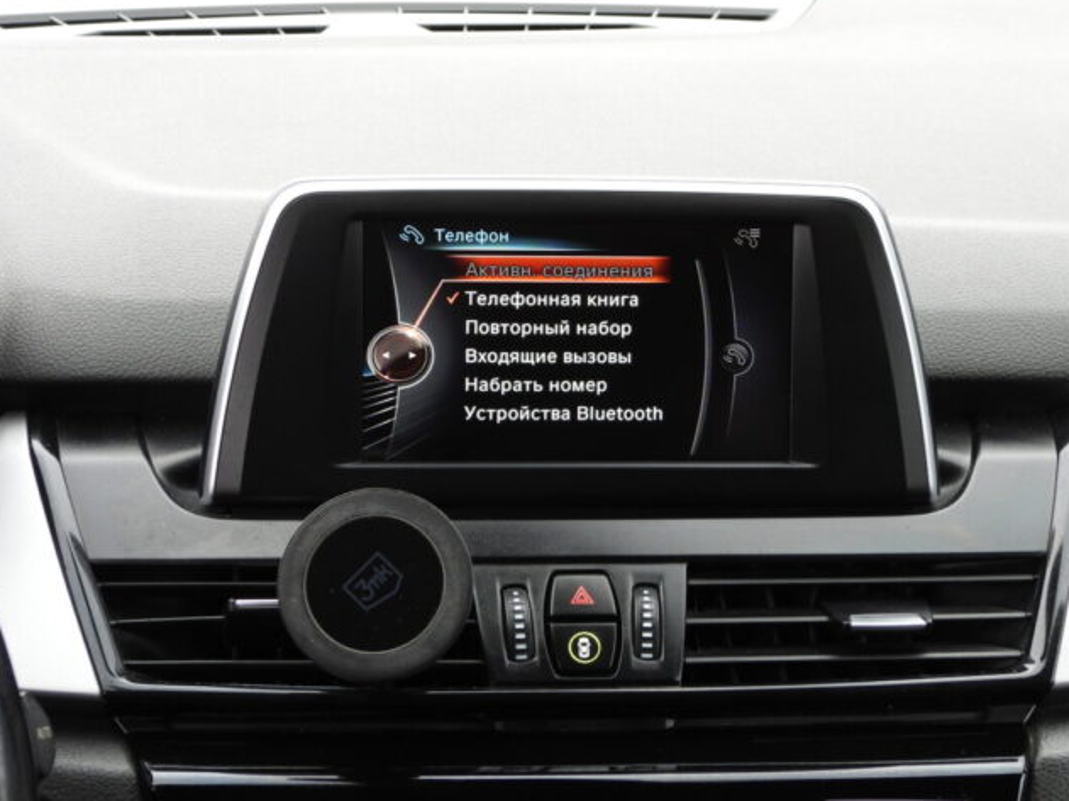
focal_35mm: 79
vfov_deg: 18.7
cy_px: 361
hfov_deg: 24.7
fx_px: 2439
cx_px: 564
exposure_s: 1/30
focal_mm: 12.6
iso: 160
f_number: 3.5
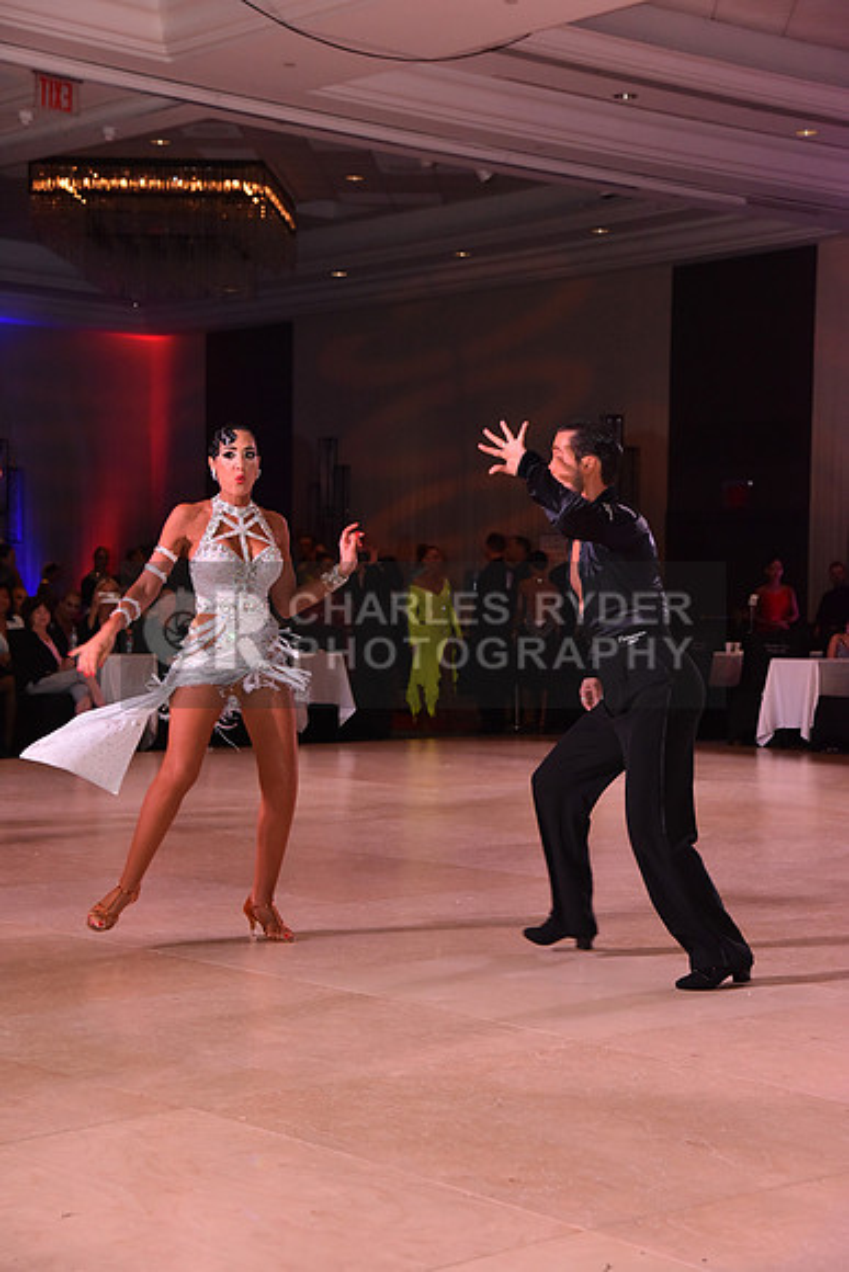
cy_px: 636
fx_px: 2333
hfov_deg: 20.6
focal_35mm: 66
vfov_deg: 30.5
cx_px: 424
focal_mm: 66
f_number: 6.3
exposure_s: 1/320
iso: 2500
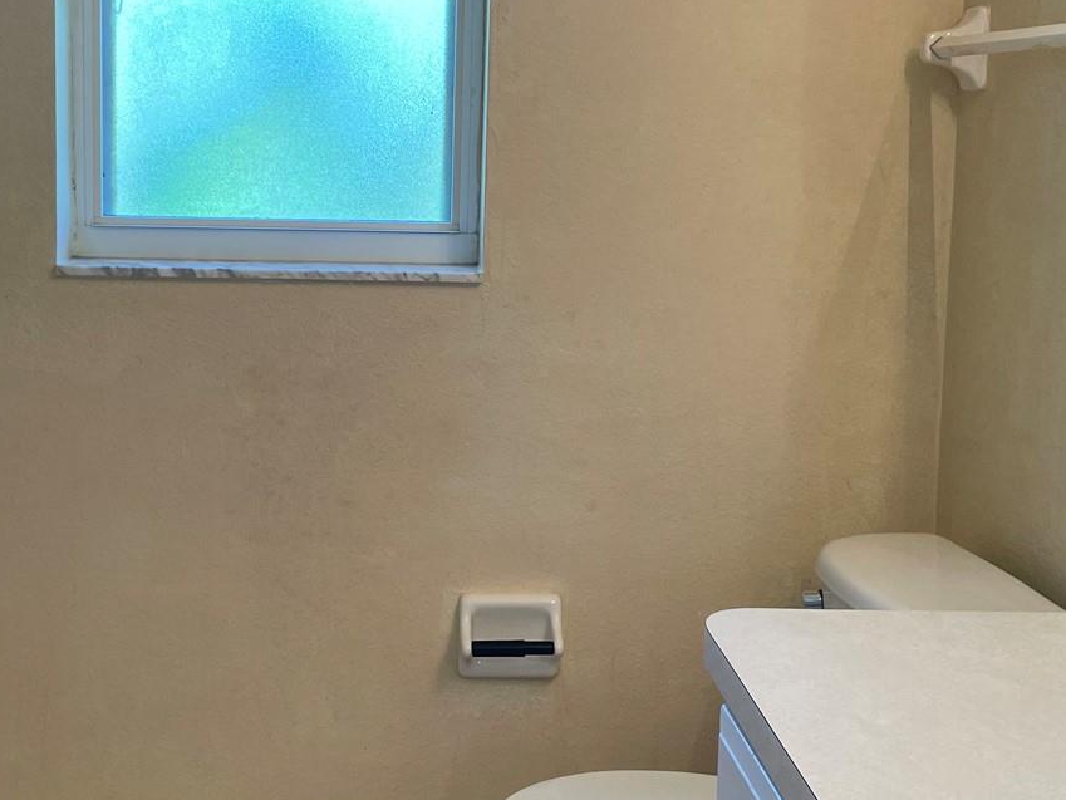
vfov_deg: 29.4
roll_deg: -1.2
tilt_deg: -6.9
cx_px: 429
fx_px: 1509
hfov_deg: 38.8
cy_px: 257
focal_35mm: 49
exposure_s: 1/120
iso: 64
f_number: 1.6
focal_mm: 4.2
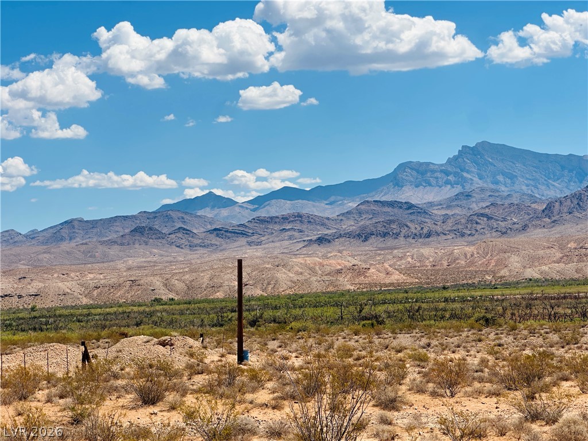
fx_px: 1308
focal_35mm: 77
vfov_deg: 19.1
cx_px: 294
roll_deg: +2.4
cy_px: 220
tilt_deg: +3.2
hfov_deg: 25.3
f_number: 2.8
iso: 32
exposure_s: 1/1468
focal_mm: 9
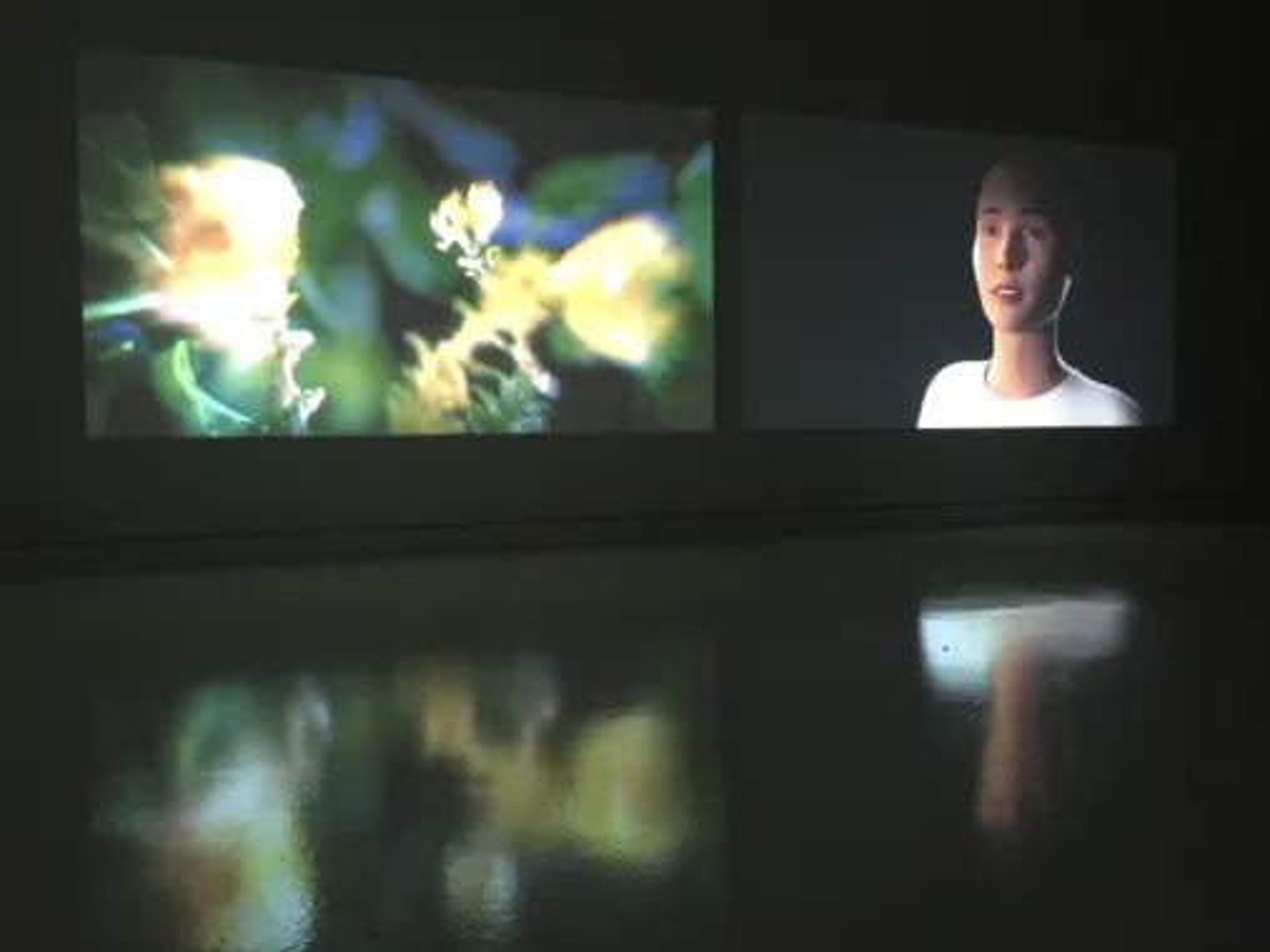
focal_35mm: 29
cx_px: 635
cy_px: 476
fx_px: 1064
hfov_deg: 61.7
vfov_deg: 48.2
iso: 100
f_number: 2.2
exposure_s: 1/10
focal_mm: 4.15
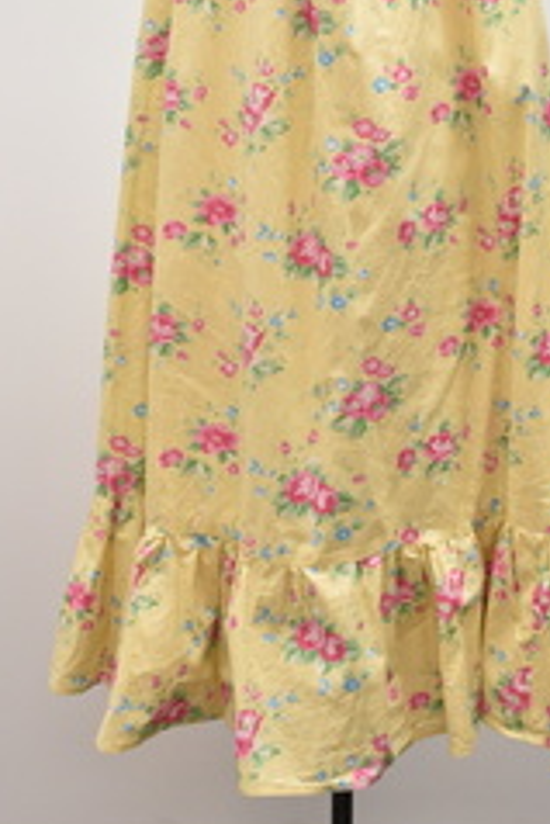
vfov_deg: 28.9
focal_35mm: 68
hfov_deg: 20.0
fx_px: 1556
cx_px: 346
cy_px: 156
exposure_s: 1/100
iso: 1000
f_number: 4.5
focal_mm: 24
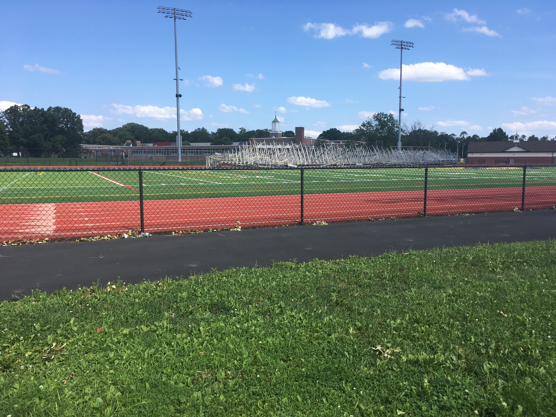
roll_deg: +0.0
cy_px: 208
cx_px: 278
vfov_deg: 48.2
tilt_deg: -6.7
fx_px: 466
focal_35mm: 29
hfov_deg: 61.7
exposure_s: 1/1148
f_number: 2.2
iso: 25
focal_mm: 4.15
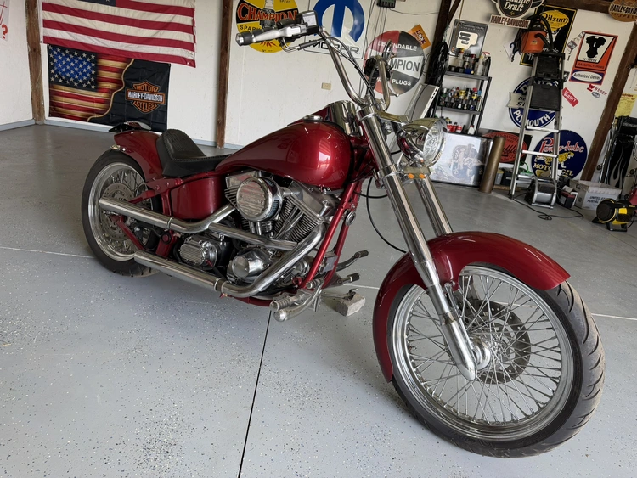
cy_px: 239
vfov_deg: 56.8
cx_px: 318
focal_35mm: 24
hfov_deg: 71.6
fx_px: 442
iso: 100
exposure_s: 1/184
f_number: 1.78
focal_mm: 6.76
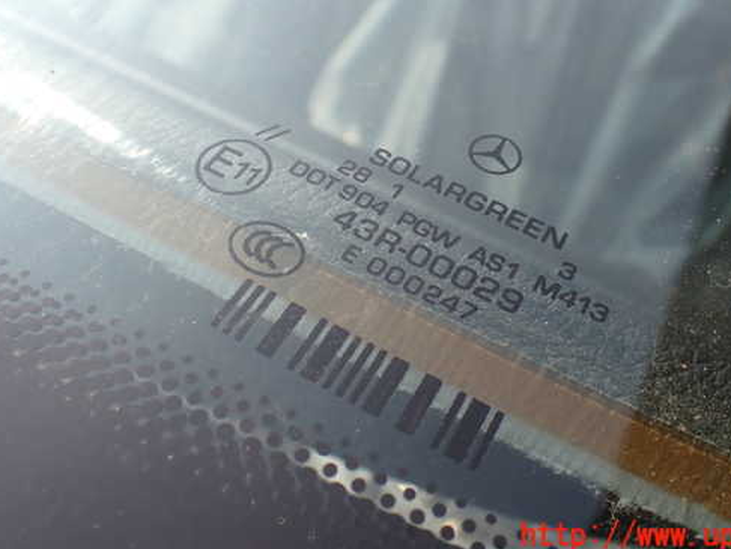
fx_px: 782
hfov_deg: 50.0
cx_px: 409
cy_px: 217
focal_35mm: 37
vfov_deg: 38.5
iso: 100
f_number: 3.2
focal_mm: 5.4
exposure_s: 1/500
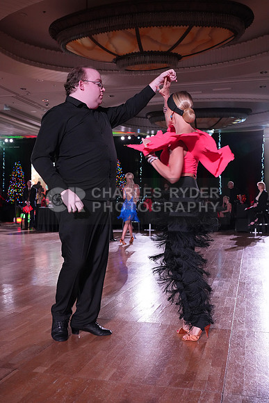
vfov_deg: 51.9
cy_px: 202
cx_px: 134
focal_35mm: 37
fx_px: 414
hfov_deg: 36.0
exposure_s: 1/320
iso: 5000
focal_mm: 37
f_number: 5.6
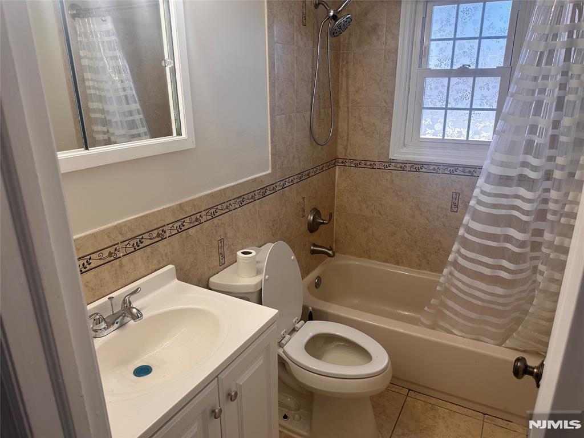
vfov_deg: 56.8
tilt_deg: -18.4
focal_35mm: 24
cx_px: 292
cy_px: 219
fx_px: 405
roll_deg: +0.1
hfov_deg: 71.6
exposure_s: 1/166
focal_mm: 6.86
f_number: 1.78
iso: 100
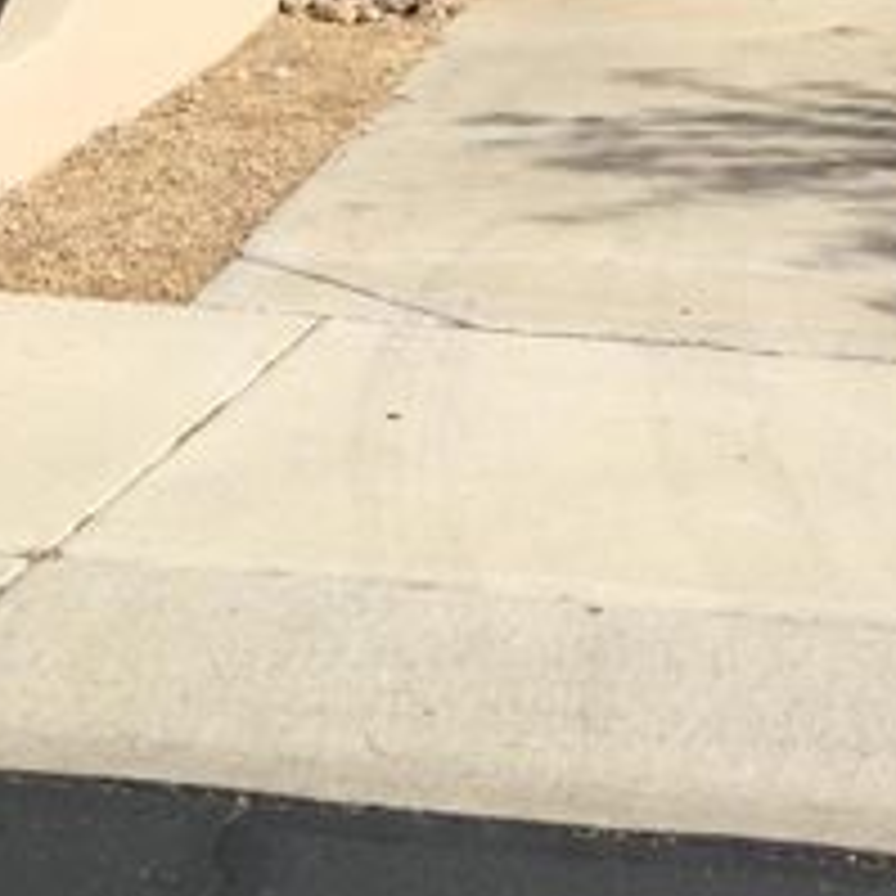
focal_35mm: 86
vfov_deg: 18.2
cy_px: -412
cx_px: 1009
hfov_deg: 19.3
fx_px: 2518
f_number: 2.2
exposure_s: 1/2083
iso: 32
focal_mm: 4.15
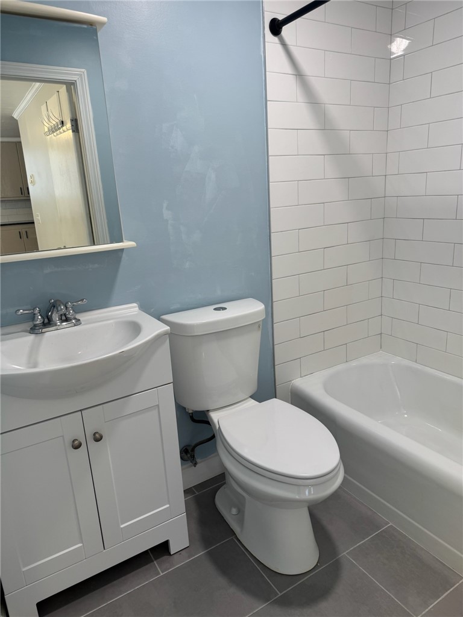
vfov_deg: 71.6
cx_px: 232
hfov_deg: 56.8
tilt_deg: -15.4
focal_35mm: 24
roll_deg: +3.2
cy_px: 308
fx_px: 428
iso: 125
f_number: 1.78
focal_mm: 6.76
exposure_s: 1/120
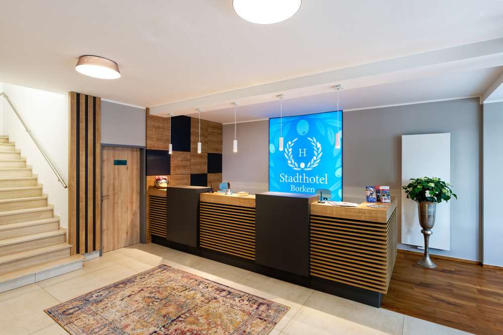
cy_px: 168
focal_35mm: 18
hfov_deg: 90.0
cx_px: 252
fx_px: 252
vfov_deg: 67.4
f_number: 11
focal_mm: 18
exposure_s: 1/1.25
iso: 160
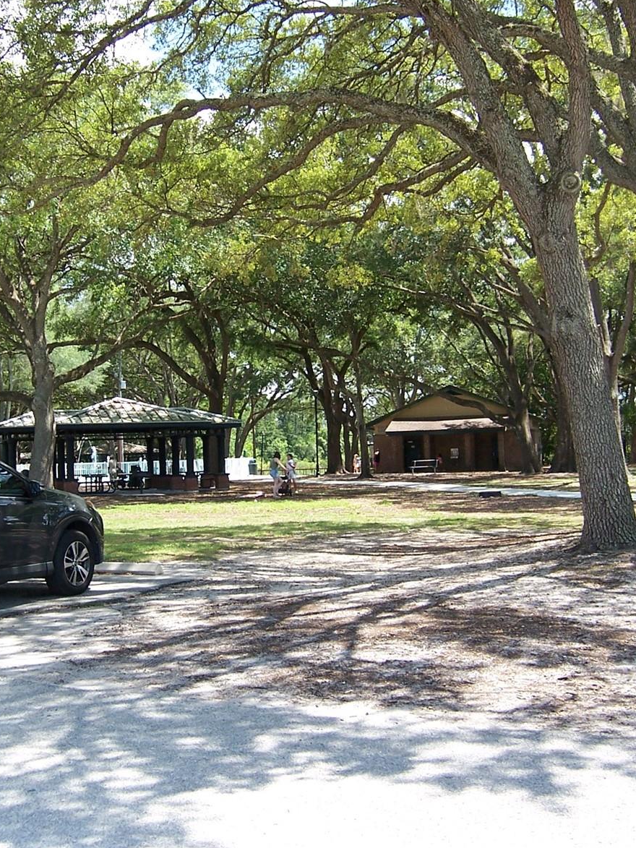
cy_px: 415
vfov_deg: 42.1
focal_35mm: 45
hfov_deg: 31.9
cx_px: 209
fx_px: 1102
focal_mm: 5.5
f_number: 3.4
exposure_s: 1/250
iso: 80
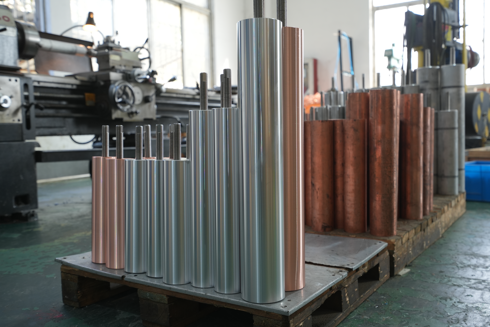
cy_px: 164
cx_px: 245
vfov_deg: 37.9
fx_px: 476
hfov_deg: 54.4
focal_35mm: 35
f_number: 4
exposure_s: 1/50
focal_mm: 35
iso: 500
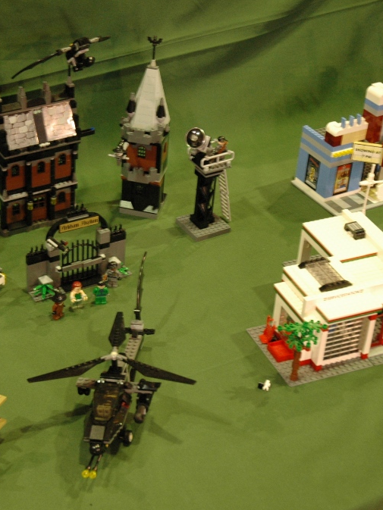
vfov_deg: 25.4
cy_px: 257
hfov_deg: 19.1
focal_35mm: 77
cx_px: 86
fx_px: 1132
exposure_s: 1/13
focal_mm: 35
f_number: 5
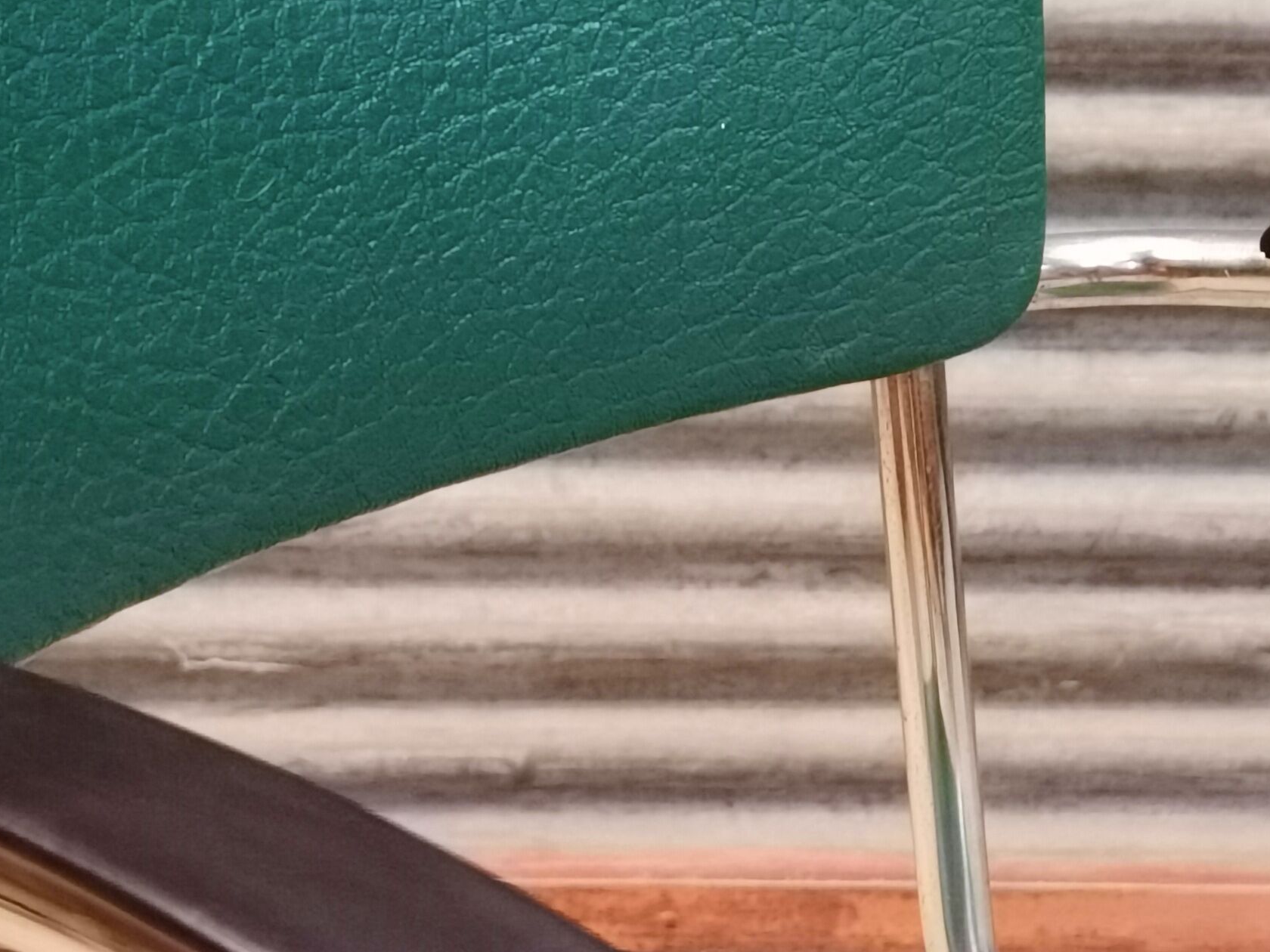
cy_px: 601
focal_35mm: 78
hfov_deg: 24.9
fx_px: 2862
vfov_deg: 18.9
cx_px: 829
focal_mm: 6.71
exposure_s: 1/20
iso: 1250
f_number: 1.9
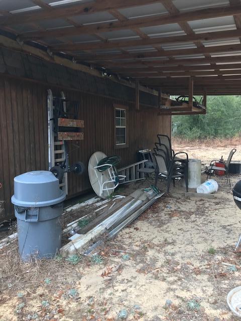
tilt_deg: -5.4
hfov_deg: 49.7
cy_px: 160
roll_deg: -0.1
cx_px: 120
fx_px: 260
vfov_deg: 63.4
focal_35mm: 28
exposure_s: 1/60
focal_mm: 3.99
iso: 25
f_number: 1.8
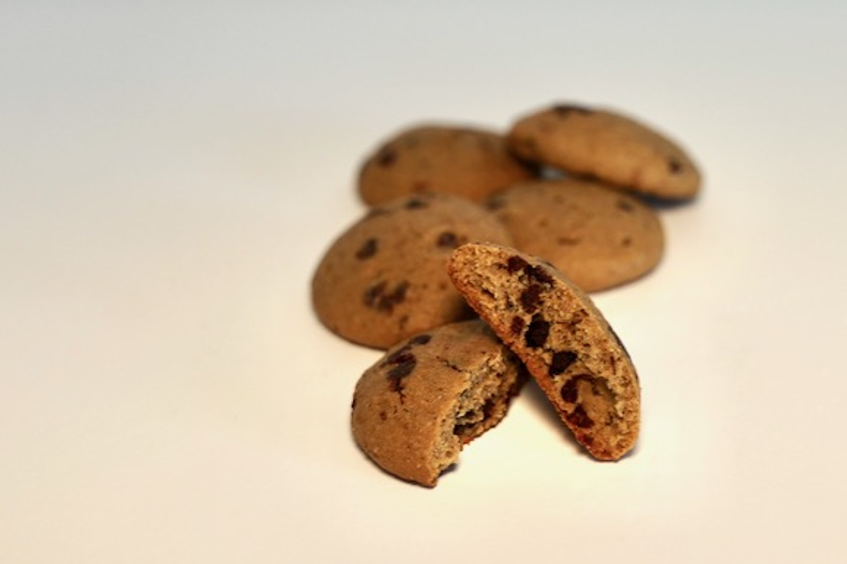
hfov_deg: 46.3
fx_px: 988
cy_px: 290
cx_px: 490
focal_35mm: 42
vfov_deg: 31.9
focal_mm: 35
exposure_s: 1/400
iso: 400
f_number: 4
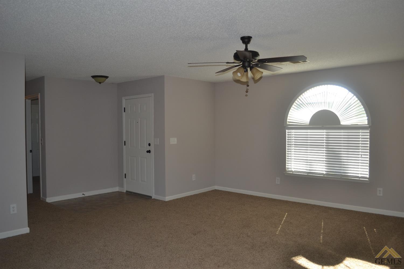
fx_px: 303
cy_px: 134
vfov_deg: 47.9
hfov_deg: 67.4
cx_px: 202
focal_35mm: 27
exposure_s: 1/60
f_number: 3.5
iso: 100
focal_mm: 18
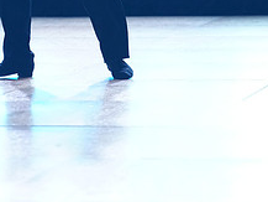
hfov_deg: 6.3
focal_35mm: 314
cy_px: -120
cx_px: 36
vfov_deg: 4.7
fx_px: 2432
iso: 1250
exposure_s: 1/500
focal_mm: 122
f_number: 2.8
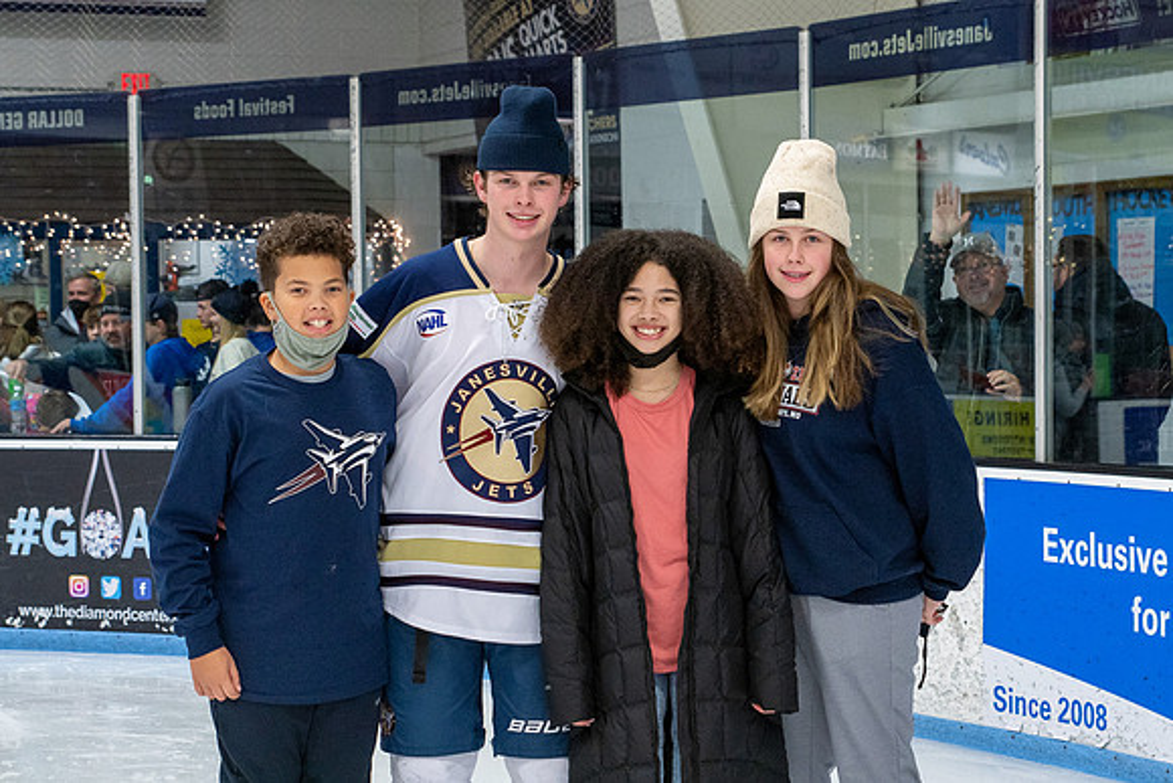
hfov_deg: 23.9
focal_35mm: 85
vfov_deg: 16.1
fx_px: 2772
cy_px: 438
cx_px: 606
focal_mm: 42
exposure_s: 1/250
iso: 320
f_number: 4
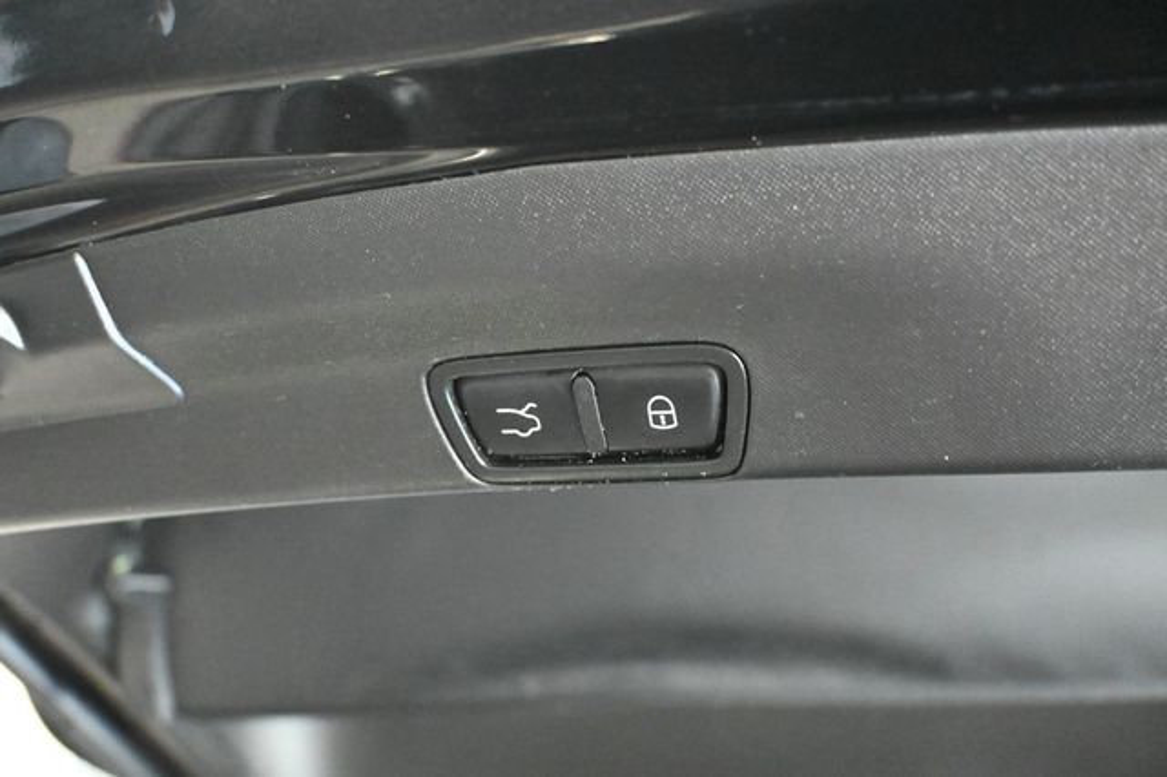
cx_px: 584
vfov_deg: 39.9
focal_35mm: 33
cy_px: 388
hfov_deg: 57.2
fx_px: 1069
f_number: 4
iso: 12800
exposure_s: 1/25
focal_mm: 22
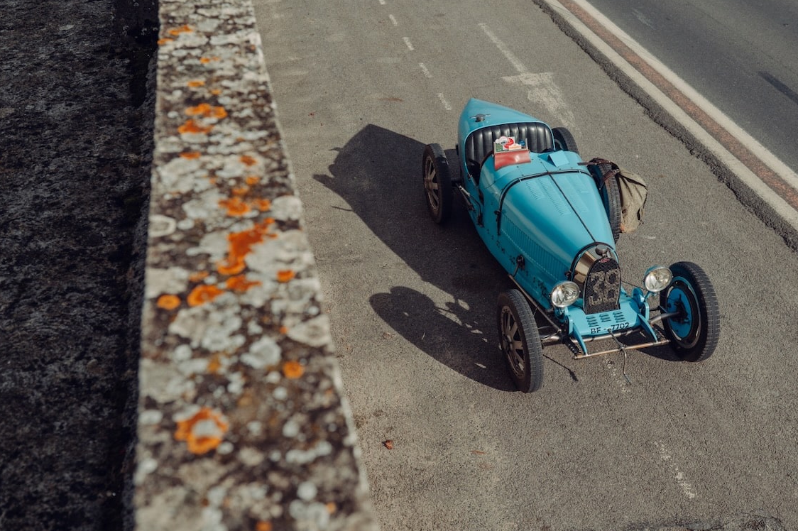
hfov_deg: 47.4
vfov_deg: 32.6
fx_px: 908
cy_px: 241
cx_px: 422
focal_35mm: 41
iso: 200
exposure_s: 1/500
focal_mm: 36
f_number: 5
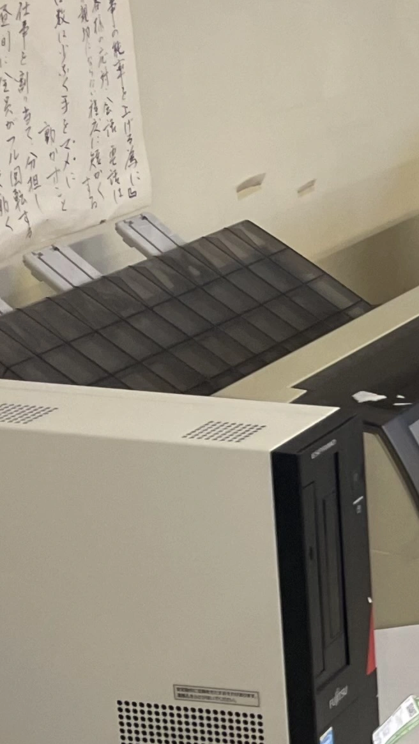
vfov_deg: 21.8
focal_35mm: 98
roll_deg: -1.4
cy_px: 337
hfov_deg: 10.5
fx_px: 1934
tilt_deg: -15.2
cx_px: 1022
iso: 125
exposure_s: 1/60
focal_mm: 4.2
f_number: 1.6
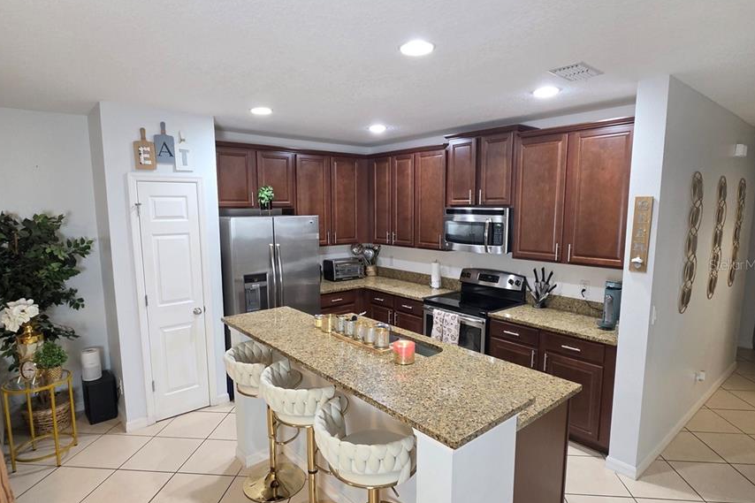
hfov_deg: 86.9
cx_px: 374
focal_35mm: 19
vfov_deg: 64.5
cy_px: 264
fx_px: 398
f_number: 1.9
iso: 320
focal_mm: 2.2
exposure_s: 1/60
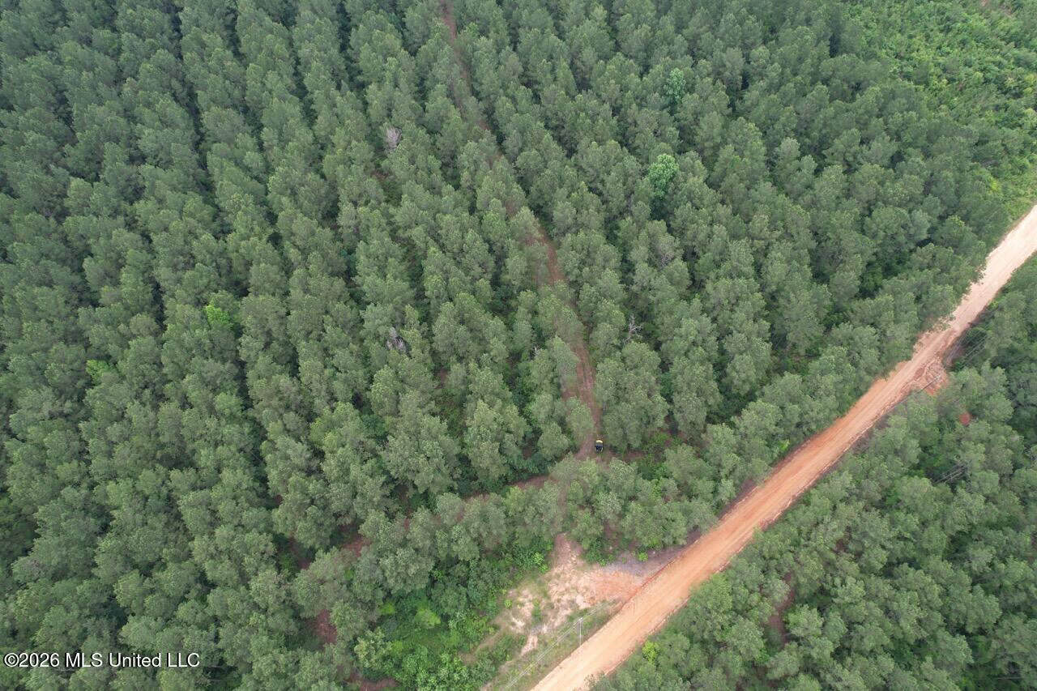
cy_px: 346
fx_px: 634
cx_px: 518
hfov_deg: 78.6
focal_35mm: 22
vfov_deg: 57.2
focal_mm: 8.4
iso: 100
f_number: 2.8
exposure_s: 1/250
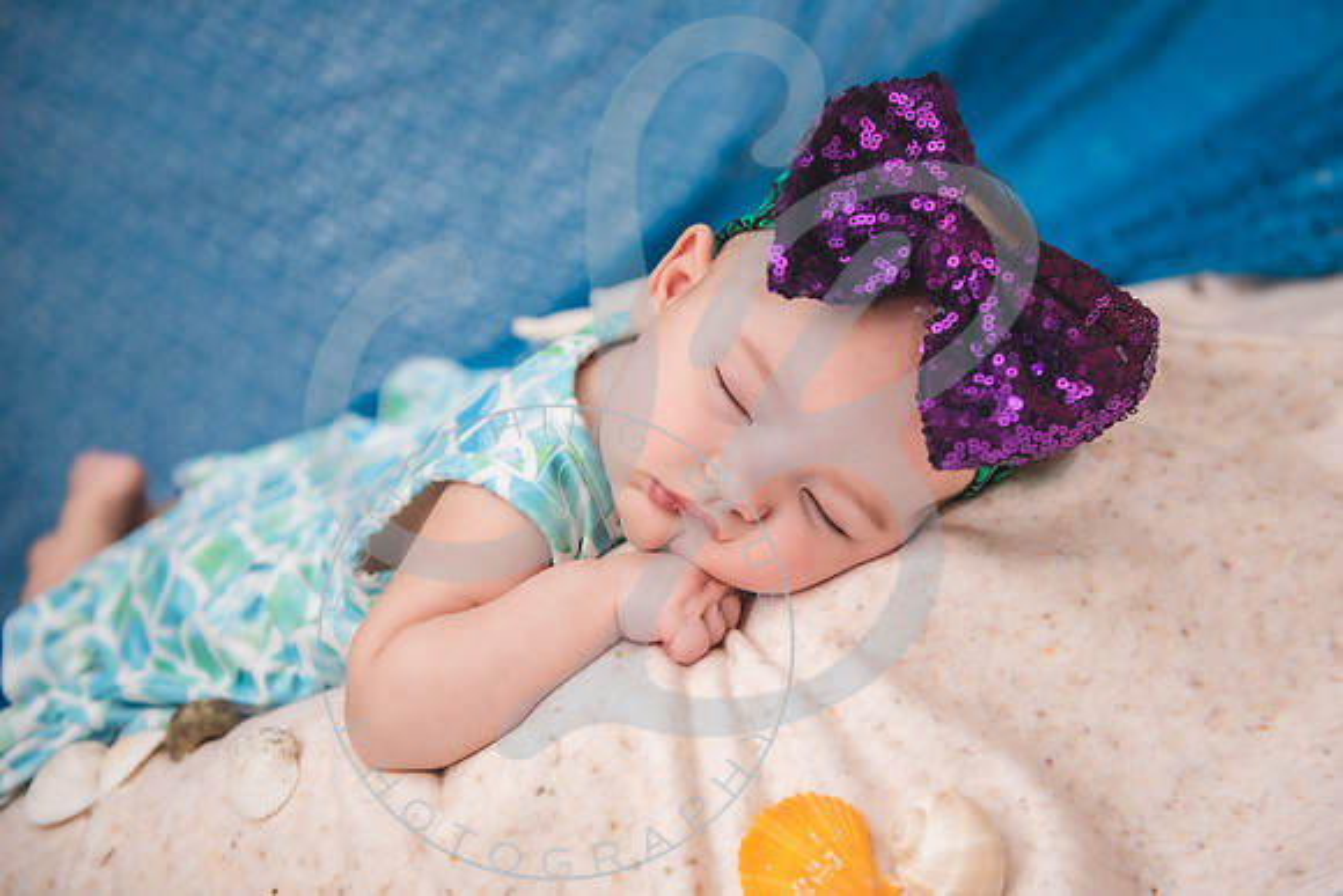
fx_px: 2197
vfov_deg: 23.1
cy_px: 416
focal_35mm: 59
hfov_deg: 34.0
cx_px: 719
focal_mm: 55
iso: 100
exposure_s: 1/200
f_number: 3.5
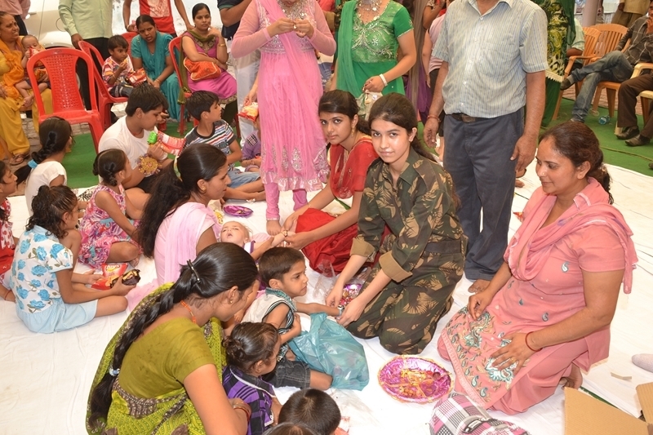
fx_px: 544
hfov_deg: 61.9
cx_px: 326
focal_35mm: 30
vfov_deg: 43.6
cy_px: 218
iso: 400
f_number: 8
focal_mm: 20
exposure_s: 1/125
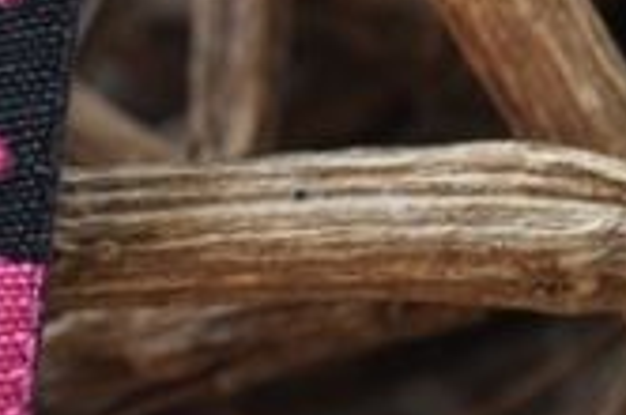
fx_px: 4026
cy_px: -51
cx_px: -72
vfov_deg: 5.9
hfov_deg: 8.8
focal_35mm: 232
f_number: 5.6
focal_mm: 32
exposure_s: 1/125
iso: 200
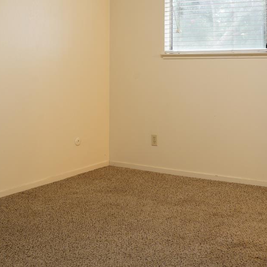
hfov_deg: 33.7
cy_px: 56
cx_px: 213
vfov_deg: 33.7
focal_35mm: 49
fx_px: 428
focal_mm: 16
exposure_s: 3.2
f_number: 13
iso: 100
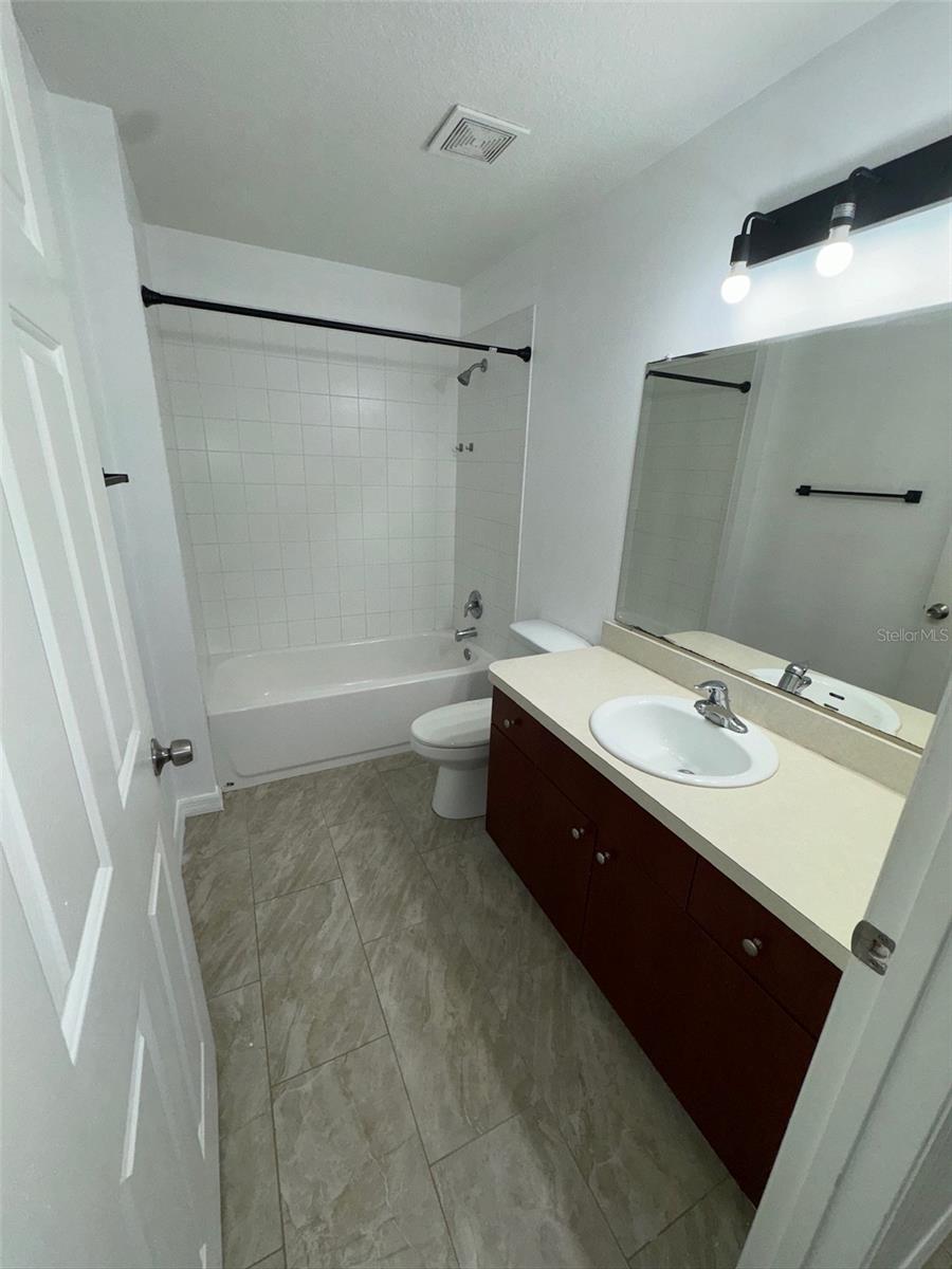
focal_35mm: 14
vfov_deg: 102.1
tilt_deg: -19.2
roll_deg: -1.9
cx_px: 476
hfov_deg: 85.7
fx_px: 513
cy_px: 634
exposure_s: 1/122
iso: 64
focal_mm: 2.22
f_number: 2.2
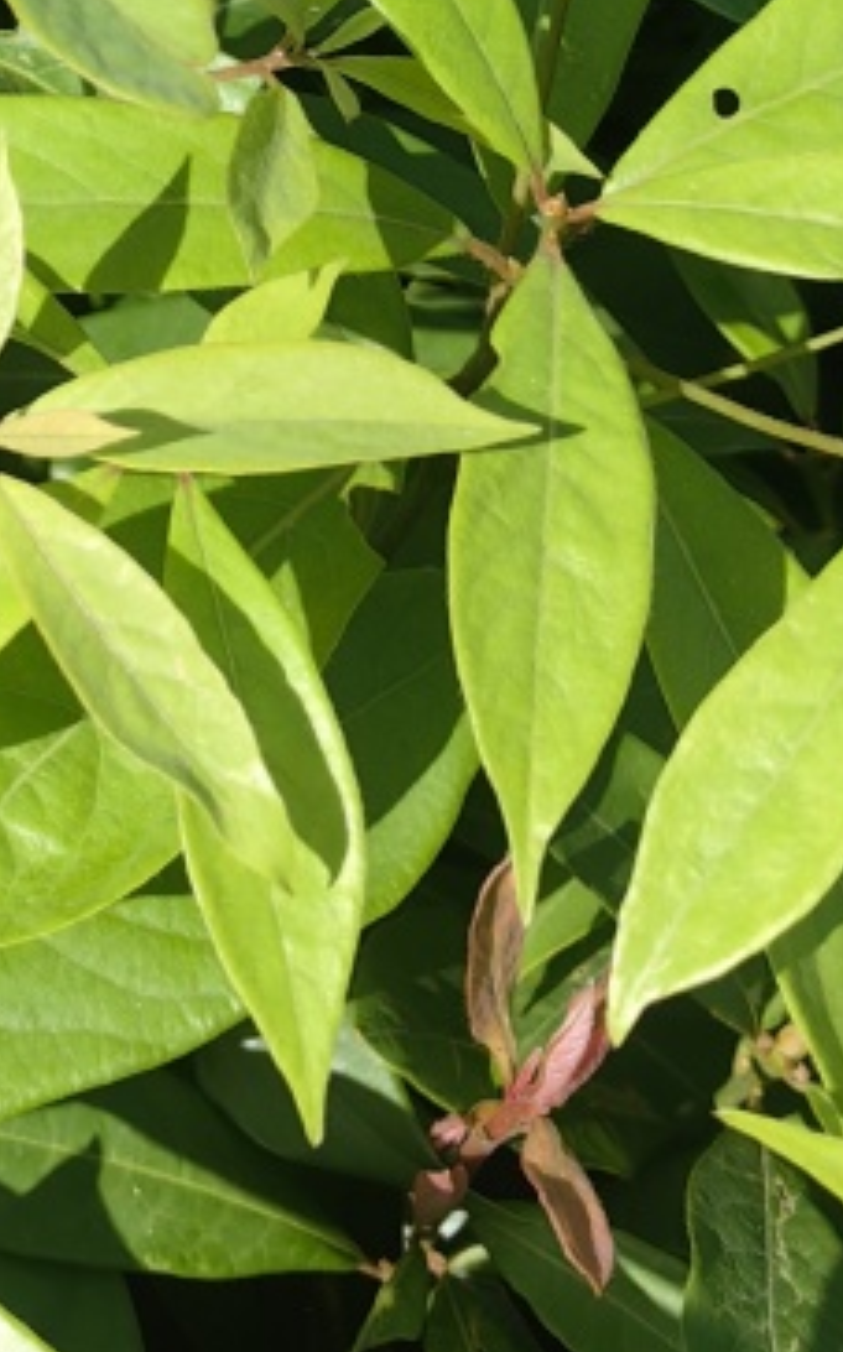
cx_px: -360
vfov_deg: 21.9
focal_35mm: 84
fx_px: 3093
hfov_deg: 14.6
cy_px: -470
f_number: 2
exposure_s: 1/1486
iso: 50
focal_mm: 5.75
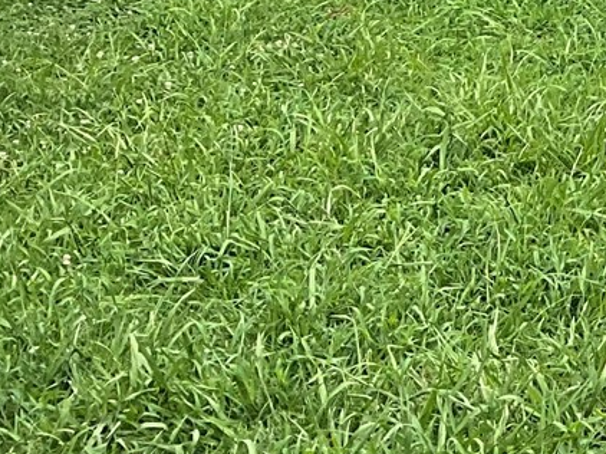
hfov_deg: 13.7
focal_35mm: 132
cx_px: 1024
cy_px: -493
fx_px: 2310
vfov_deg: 10.2
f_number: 1.8
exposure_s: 1/642
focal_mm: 3
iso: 16
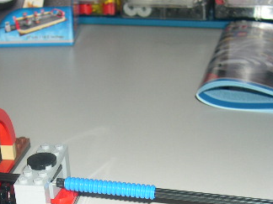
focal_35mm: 75
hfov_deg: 25.6
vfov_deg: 19.2
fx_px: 591
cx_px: 58
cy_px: 188
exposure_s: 1/60
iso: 100
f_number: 2.8
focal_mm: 8
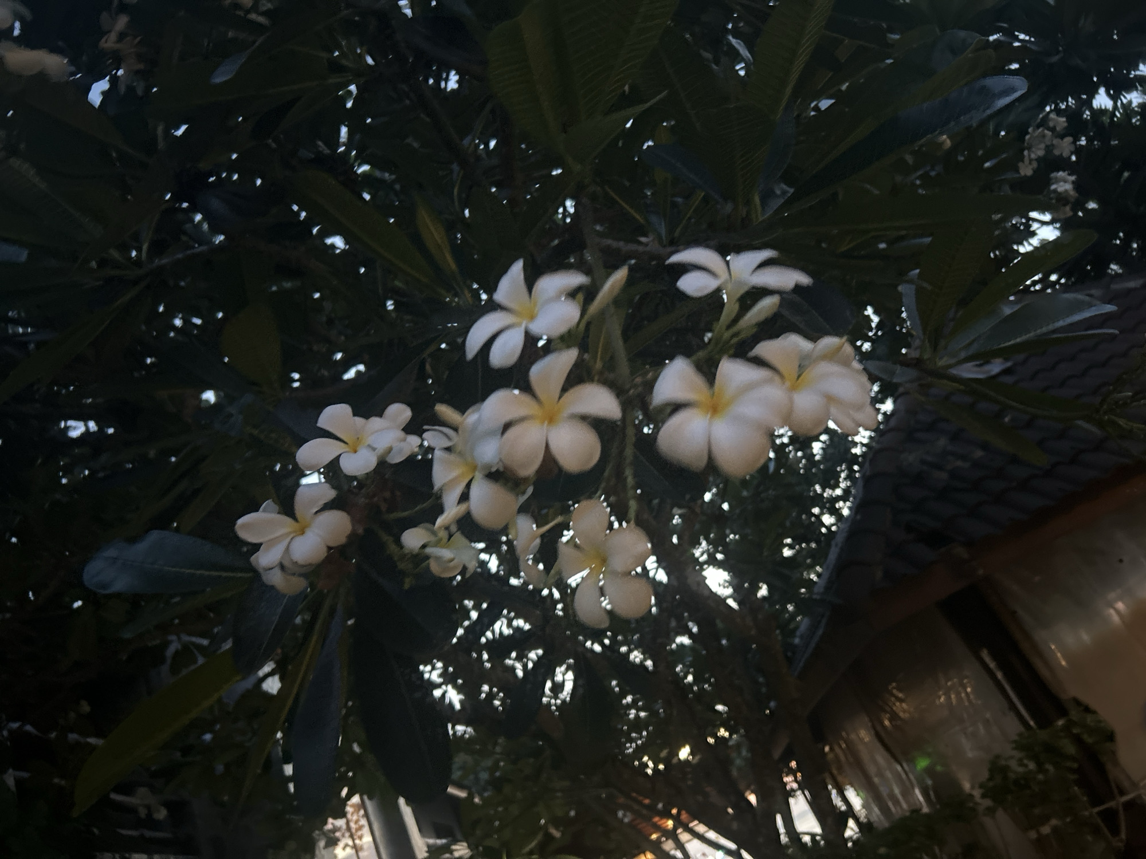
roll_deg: +27.2
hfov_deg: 67.3
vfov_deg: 53.1
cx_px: 573
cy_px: 430
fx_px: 861
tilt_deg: +27.0
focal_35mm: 26
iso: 1000
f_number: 1.5
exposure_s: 1/18
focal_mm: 5.7
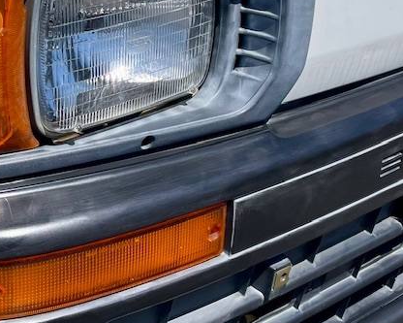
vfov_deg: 20.0
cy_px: 20
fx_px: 895
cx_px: 110
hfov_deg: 25.1
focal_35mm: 75
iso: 32
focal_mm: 5.1
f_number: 1.6
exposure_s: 1/6250
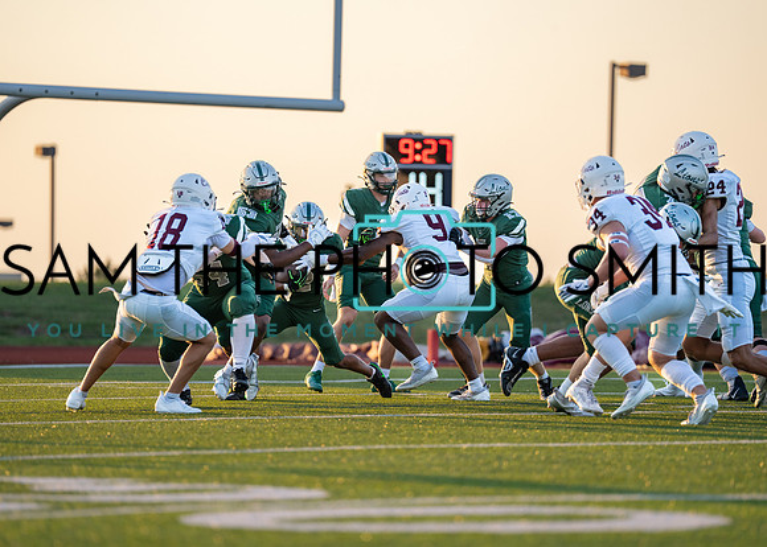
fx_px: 4634
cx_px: 392
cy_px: 273
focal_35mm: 213
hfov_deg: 9.5
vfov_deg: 6.8
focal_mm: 200
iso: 200
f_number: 2.8
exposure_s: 1/1250
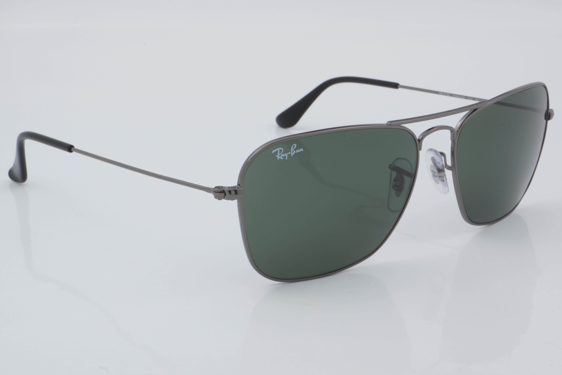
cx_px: 281
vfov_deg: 18.2
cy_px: 188
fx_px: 1171
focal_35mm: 75
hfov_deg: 27.0
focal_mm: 50
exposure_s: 1/4
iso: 100
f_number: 32
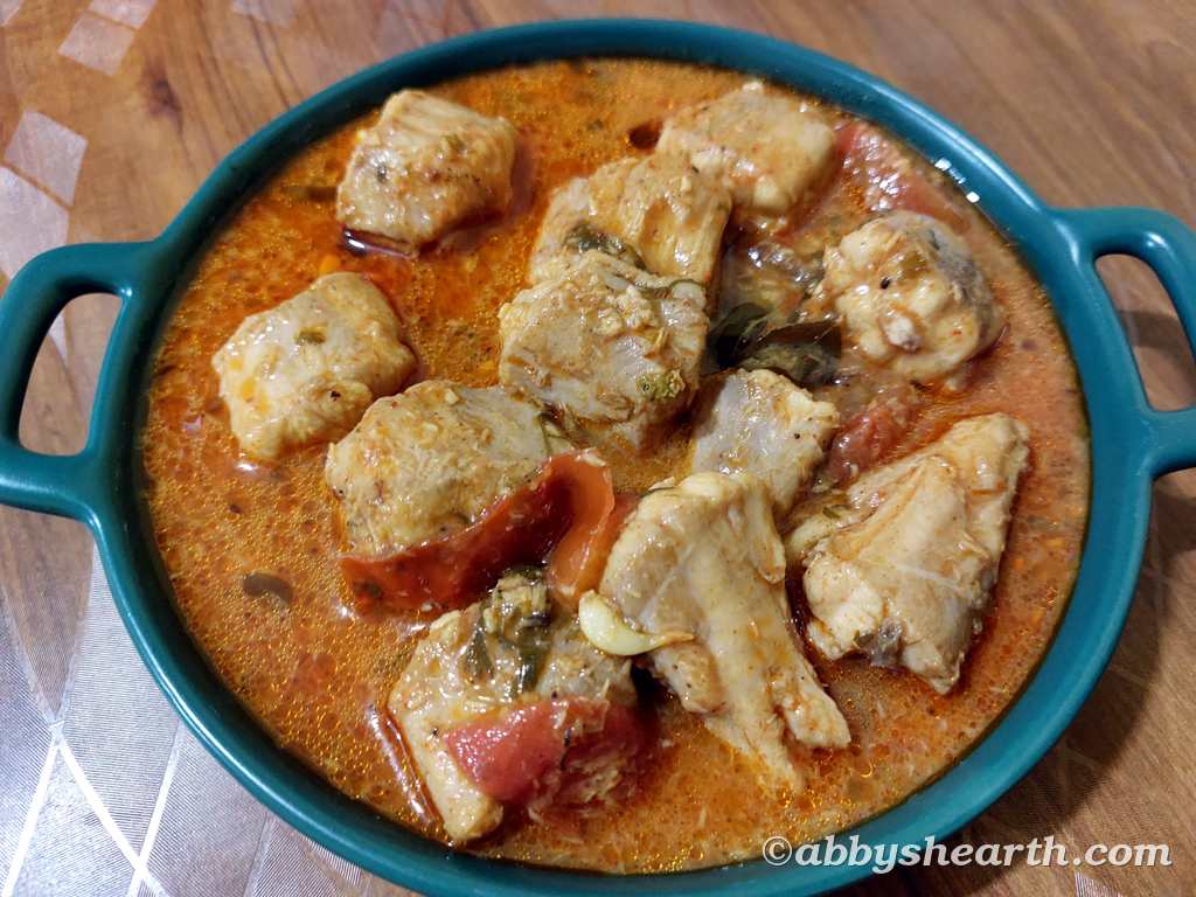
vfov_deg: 56.8
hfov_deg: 71.6
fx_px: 829
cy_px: 448
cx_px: 598
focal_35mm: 24
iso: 500
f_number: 1.8
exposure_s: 1/33
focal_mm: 5.23
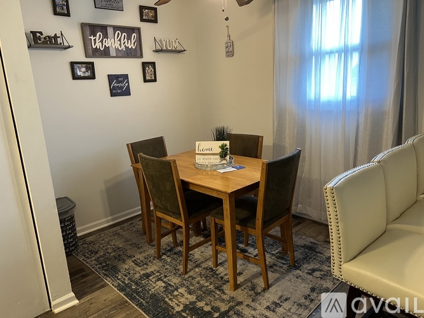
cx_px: 212
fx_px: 318
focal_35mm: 26
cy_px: 159
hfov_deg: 67.3
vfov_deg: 53.0
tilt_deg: -13.9
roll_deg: +3.7
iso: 160
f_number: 1.5
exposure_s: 1/60
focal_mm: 5.7
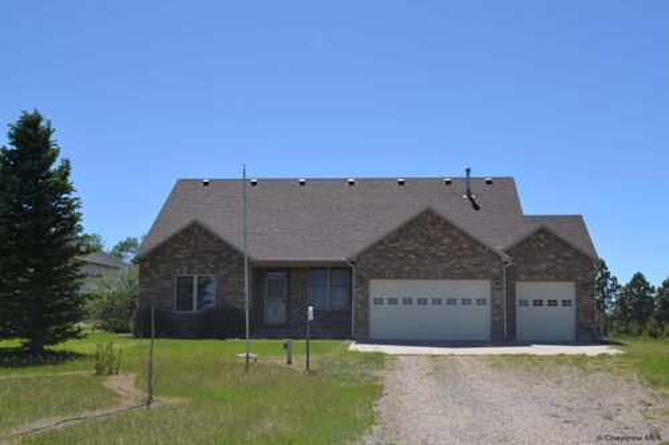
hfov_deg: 43.6
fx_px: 836
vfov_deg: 29.8
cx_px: 334
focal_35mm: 45
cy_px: 222
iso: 100
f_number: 8
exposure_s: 1/250
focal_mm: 30
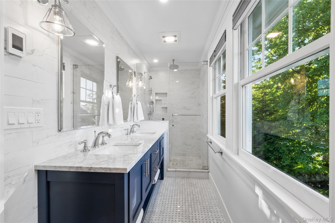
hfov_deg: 100.4
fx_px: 140
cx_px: 168
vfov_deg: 77.3
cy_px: 112
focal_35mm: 15
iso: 320
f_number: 11
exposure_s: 1/15
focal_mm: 10.1
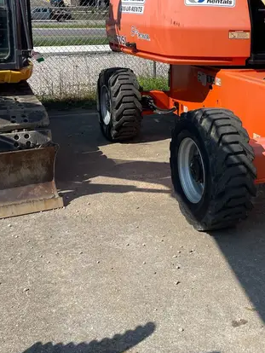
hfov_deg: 30.4
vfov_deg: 40.3
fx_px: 469
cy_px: 98
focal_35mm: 46
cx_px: 228
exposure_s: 1/4292
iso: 32
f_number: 1.6
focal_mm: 4.2
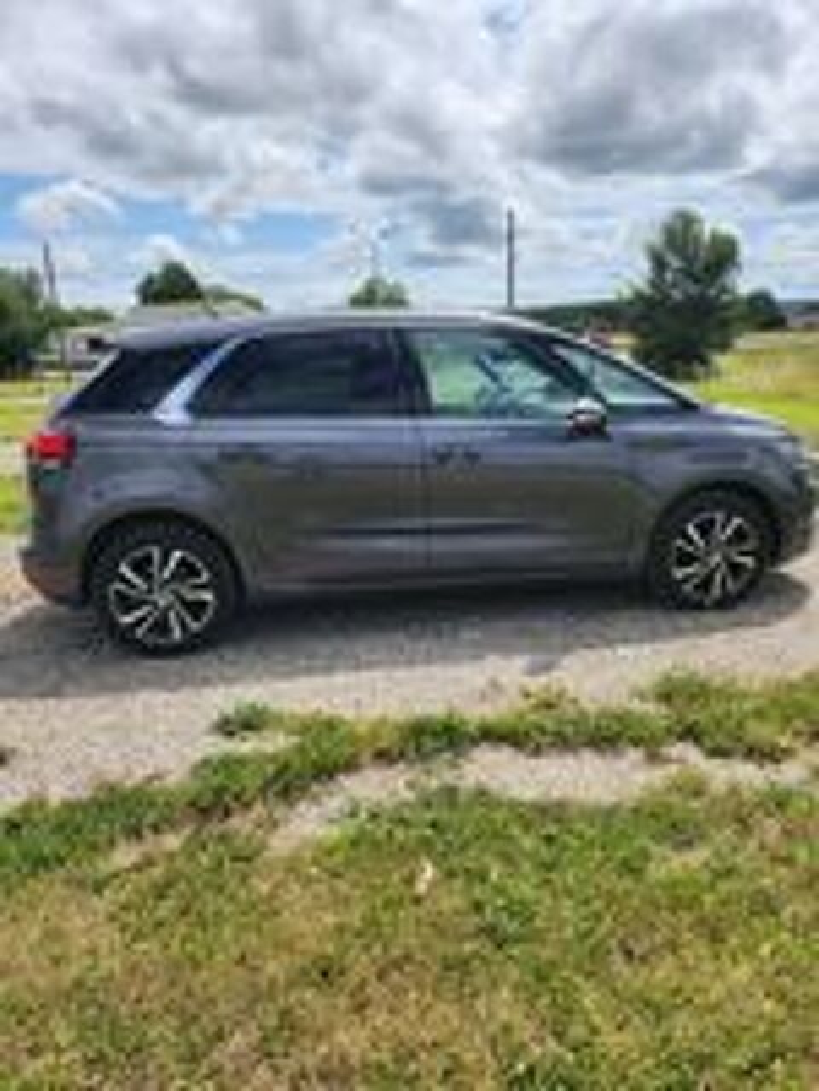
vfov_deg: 71.6
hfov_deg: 56.8
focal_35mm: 24
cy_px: 546
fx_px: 757
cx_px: 410
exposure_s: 1/5243
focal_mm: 5
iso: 50
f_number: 1.8
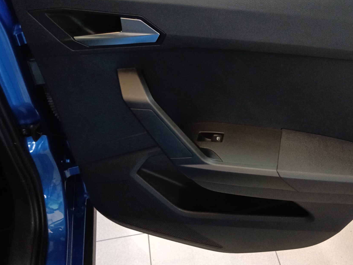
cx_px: 256
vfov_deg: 34.3
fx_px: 429
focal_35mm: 42
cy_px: 102
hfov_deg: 43.6
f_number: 16
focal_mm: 3.98
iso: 1000
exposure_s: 1/33.3
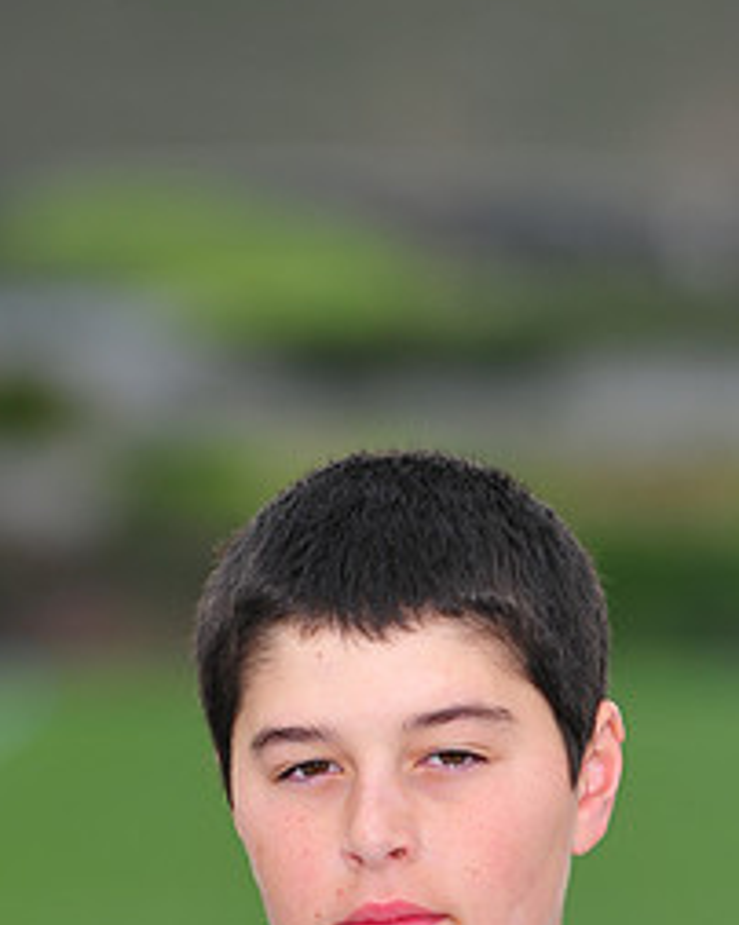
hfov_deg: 4.1
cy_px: 1013
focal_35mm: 377
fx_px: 10319
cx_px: 406
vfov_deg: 5.1
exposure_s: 1/320
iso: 200
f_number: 4.5
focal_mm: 175
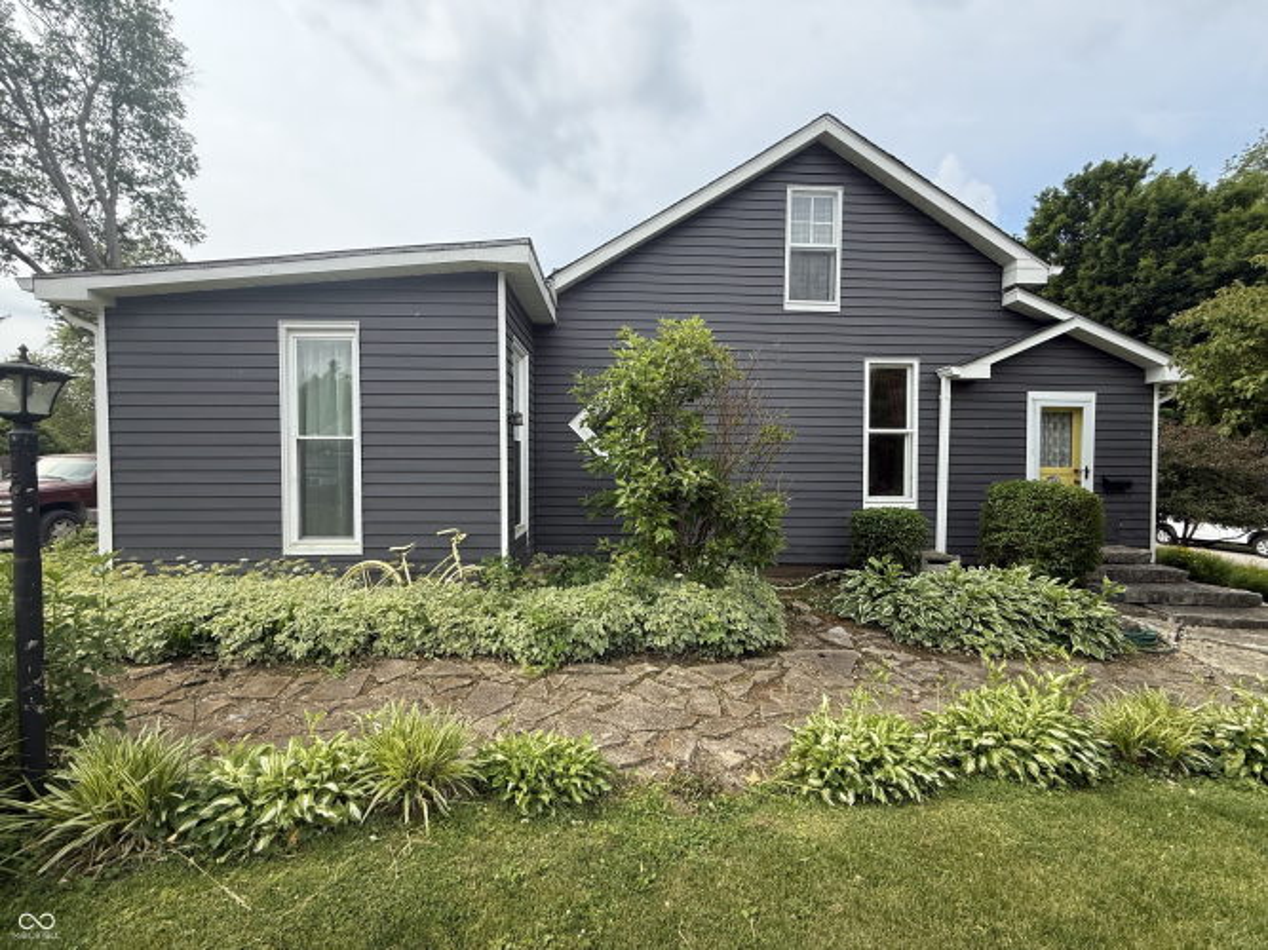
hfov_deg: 102.1
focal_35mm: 14
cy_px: 475
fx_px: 513
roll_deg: -0.9
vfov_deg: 85.7
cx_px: 634
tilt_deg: -1.4
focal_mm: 2.22
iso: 64
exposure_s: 1/631
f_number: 2.2
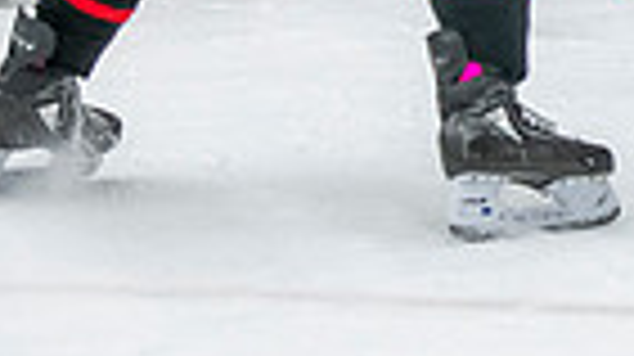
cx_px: 1053
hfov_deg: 4.7
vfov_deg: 2.6
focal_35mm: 457
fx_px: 7675
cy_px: -338
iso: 2000
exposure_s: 1/640
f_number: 3.2
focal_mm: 95
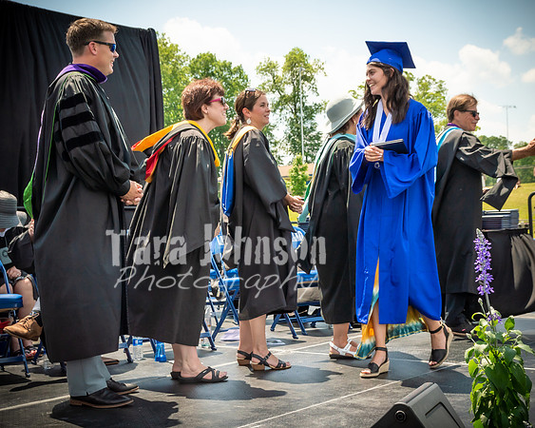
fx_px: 897
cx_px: 293
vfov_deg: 26.8
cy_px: 211
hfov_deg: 33.2
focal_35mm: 57
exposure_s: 1/800
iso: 200
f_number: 7.1
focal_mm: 29
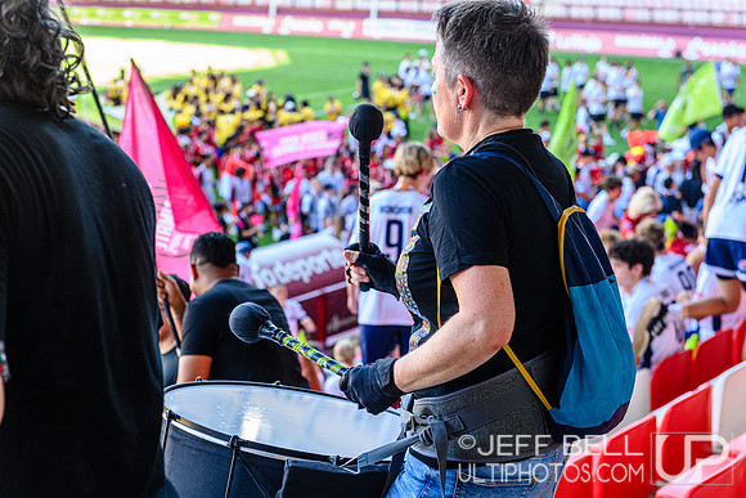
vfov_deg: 19.5
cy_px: 249
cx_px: 373
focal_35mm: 70
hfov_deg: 28.8
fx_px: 1451
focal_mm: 70
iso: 2200
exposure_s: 1/320
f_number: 5.6
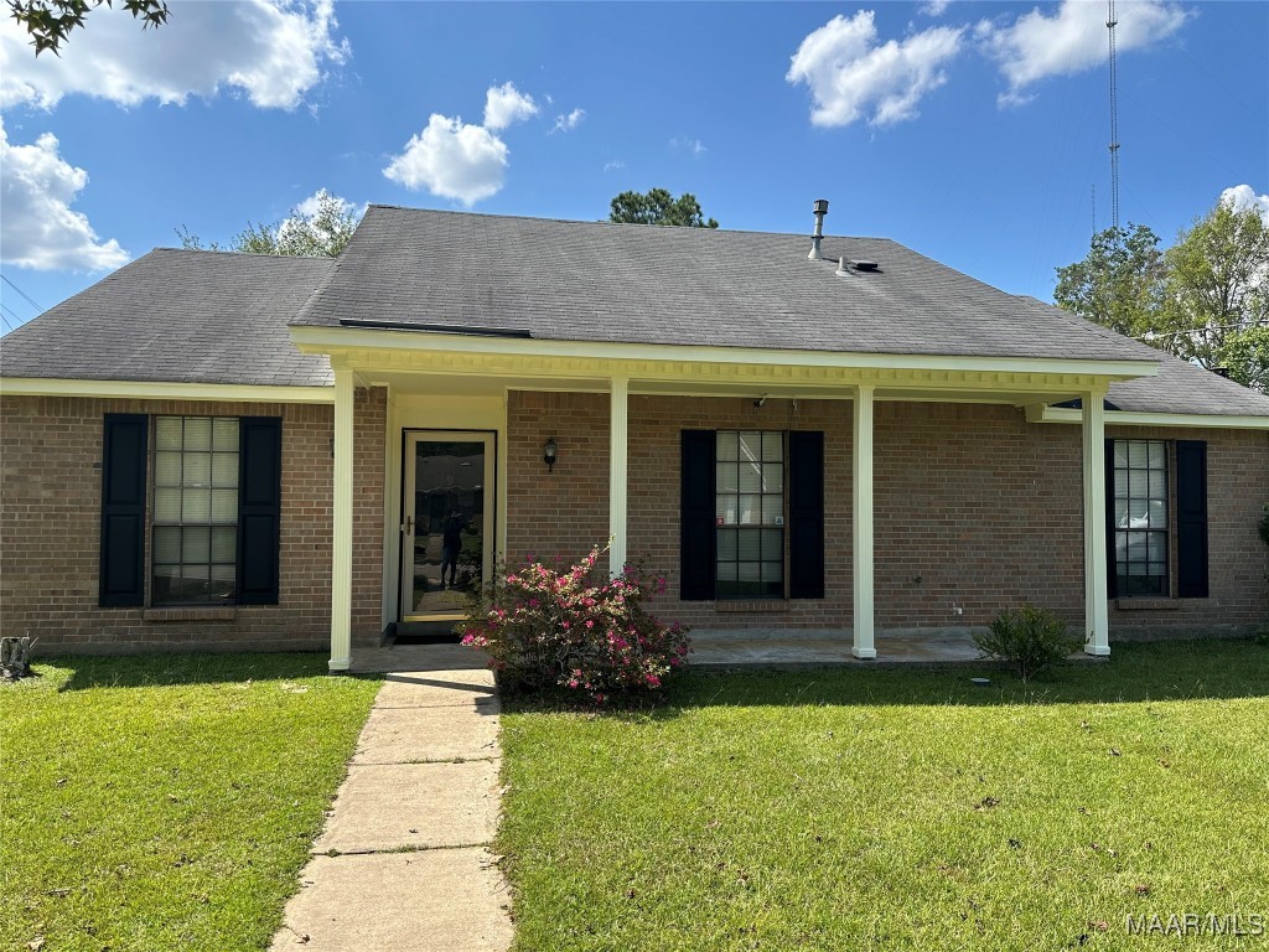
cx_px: 634
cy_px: 476
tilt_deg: +2.7
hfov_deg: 71.6
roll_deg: -0.7
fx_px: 880
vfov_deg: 56.8
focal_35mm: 24
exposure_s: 1/3155
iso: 80
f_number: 1.78
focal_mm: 6.86
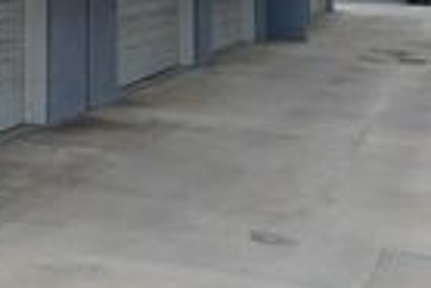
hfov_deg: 21.5
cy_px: -187
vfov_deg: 14.5
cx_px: -115
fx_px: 1031
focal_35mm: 86
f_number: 6
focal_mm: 4
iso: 125
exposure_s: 1/500
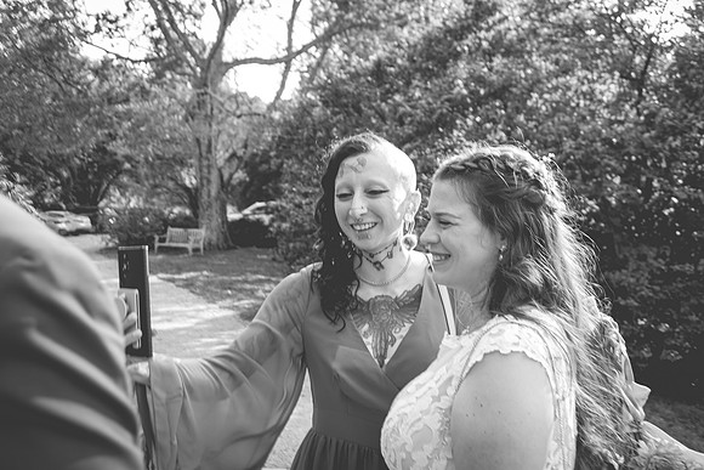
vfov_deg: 31.9
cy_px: 235
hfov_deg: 46.3
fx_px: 823
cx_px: 352
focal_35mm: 42
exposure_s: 1/125
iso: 500
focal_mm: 42
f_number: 7.1
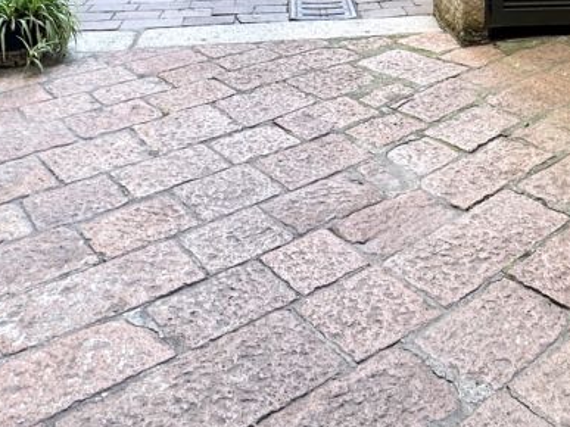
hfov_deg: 40.0
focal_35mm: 47
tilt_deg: -1.4
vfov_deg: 24.8
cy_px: -191
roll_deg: +0.6
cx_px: 371
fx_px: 774
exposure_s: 1/108
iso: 40
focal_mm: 2.22
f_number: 2.2
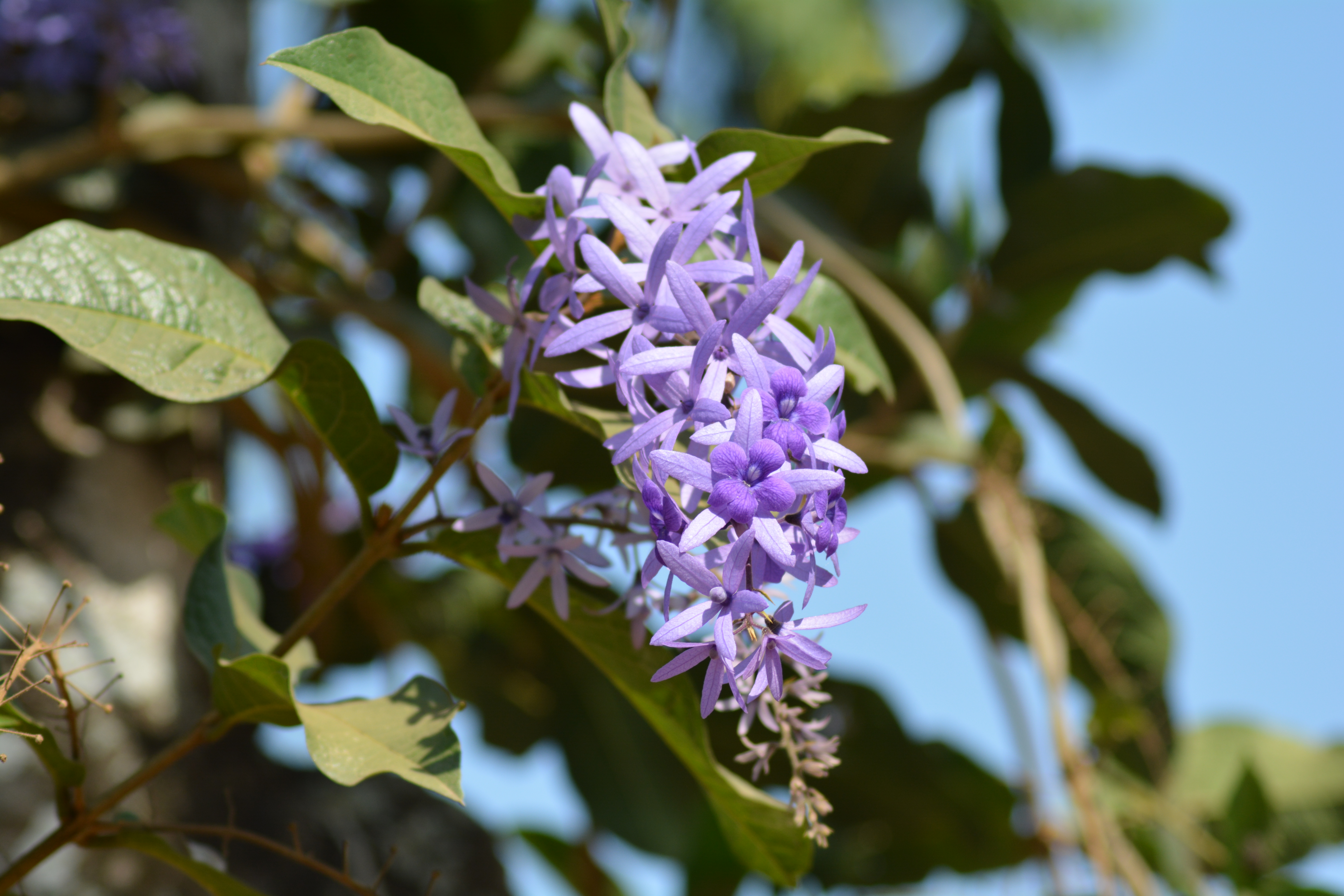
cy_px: 448
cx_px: 672
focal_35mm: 188
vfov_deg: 7.3
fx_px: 6999
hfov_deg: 11.0
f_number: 5.6
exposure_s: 1/640
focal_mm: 125
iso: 200
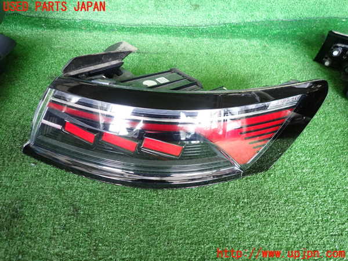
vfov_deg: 54.9
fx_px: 251
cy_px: 130
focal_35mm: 25
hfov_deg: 69.4
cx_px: 174
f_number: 2
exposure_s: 1/40
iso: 200
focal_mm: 4.5
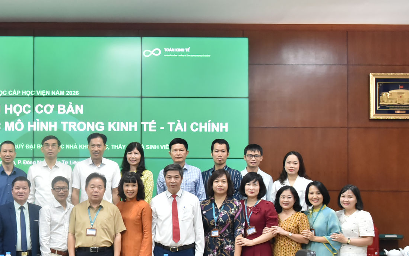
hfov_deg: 26.5
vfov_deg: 17.1
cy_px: 177
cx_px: 65
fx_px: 847
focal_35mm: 76
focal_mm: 40
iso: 3200
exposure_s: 1/100
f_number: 5.6
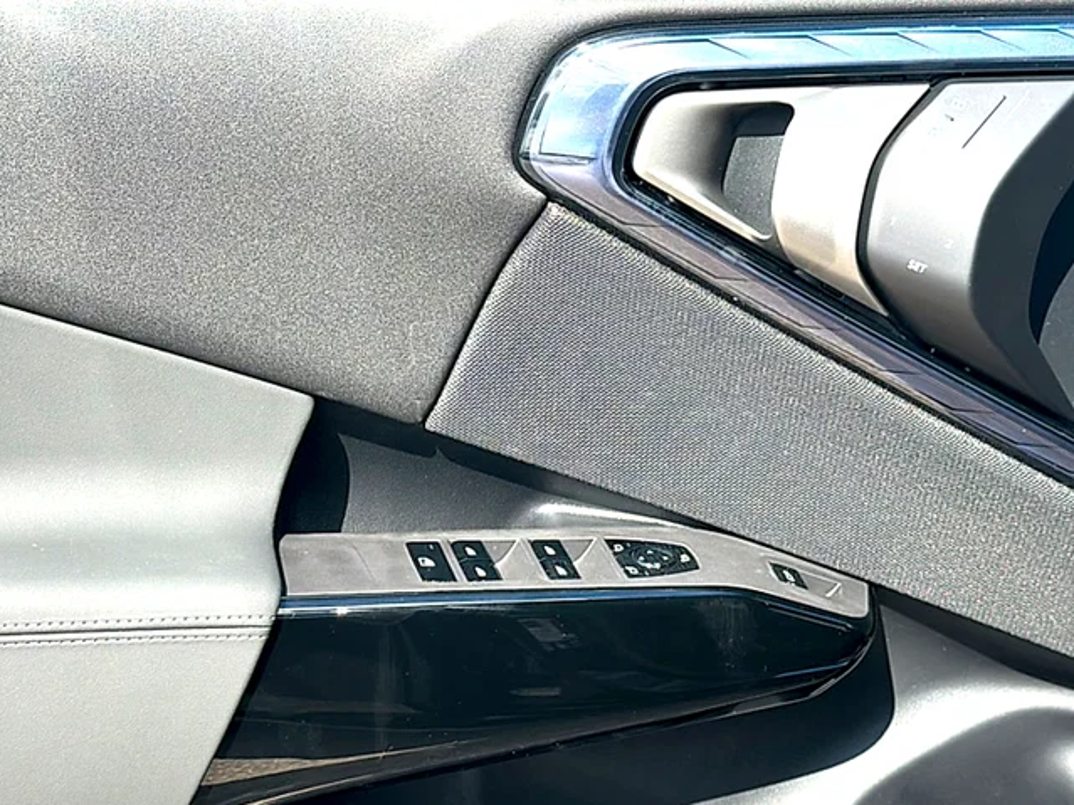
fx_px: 1768
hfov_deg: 33.8
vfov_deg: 25.6
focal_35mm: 57
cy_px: 434
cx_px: 519
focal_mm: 6.86
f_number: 1.78
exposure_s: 1/818
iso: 64
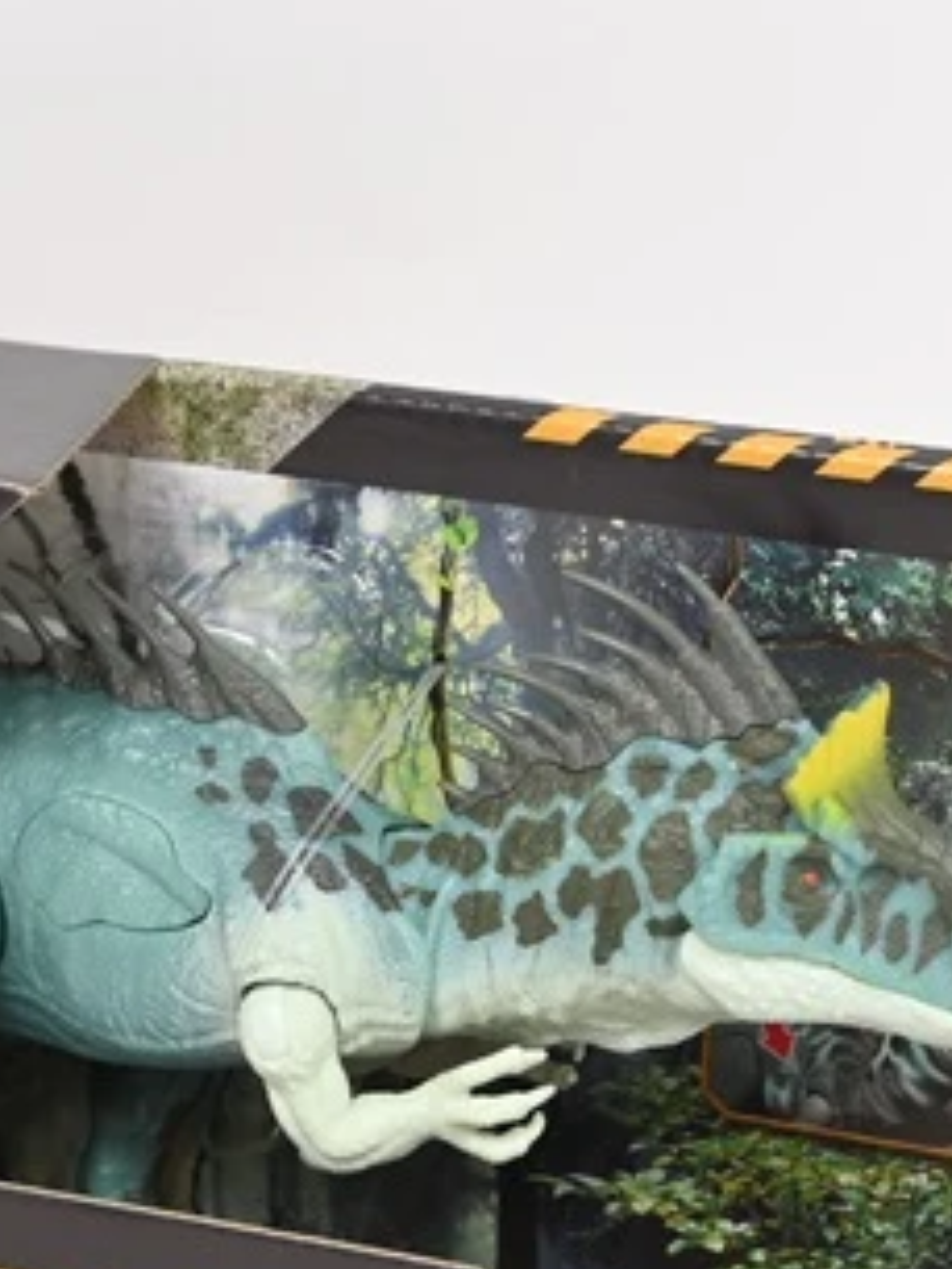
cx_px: 328
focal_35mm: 94
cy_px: 990
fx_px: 3429
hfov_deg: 15.8
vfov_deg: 20.7
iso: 560
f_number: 4.5
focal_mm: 27.5
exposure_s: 1/125
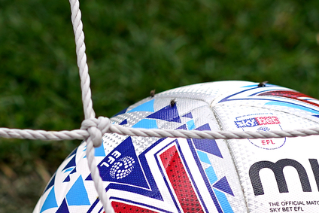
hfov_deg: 5.1
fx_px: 3554
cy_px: 292
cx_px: 99
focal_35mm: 401
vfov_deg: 3.4
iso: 100
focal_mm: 85
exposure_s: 1/800
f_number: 3.2
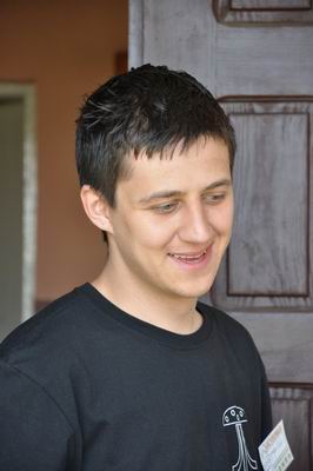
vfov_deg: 13.1
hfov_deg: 8.7
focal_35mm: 158
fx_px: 2057
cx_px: 156
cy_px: 236
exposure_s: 1/60
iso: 400
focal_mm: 105
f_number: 5.6
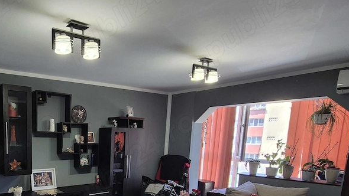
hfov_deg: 67.7
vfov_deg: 43.9
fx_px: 222
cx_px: 61
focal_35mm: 24
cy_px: 173
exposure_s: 1/50
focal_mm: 2.2
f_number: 2.2
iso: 100
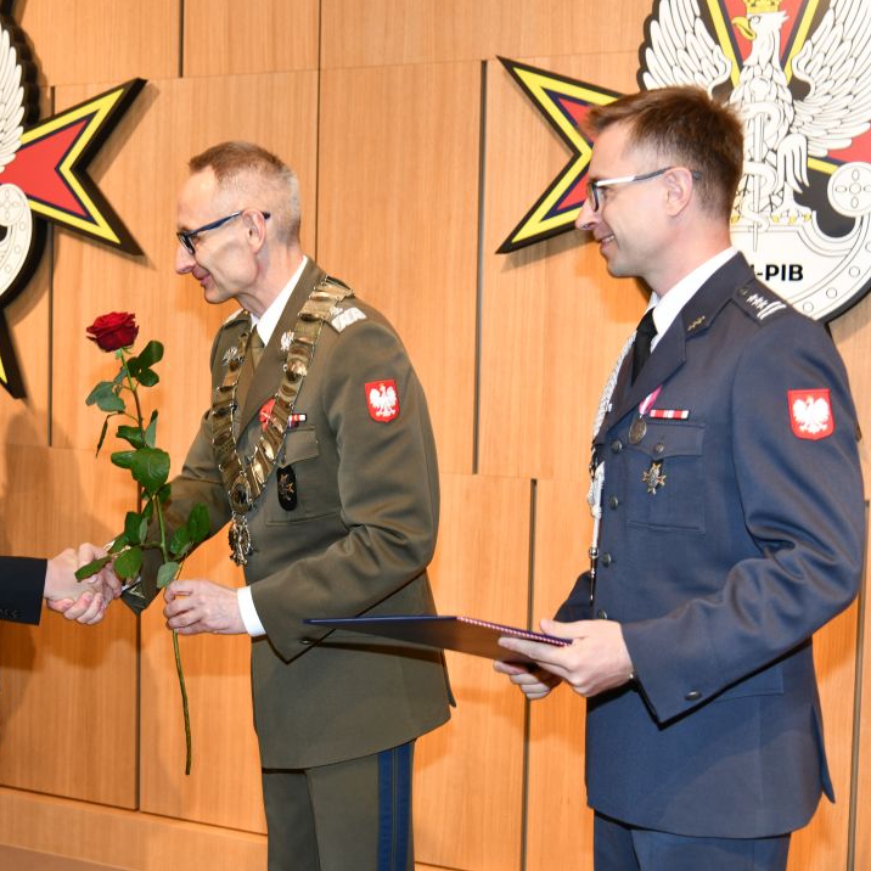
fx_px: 1680
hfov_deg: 28.8
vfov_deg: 29.1
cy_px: 434
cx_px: 263
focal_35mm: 59
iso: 720
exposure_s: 1/60
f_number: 4.5
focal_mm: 46
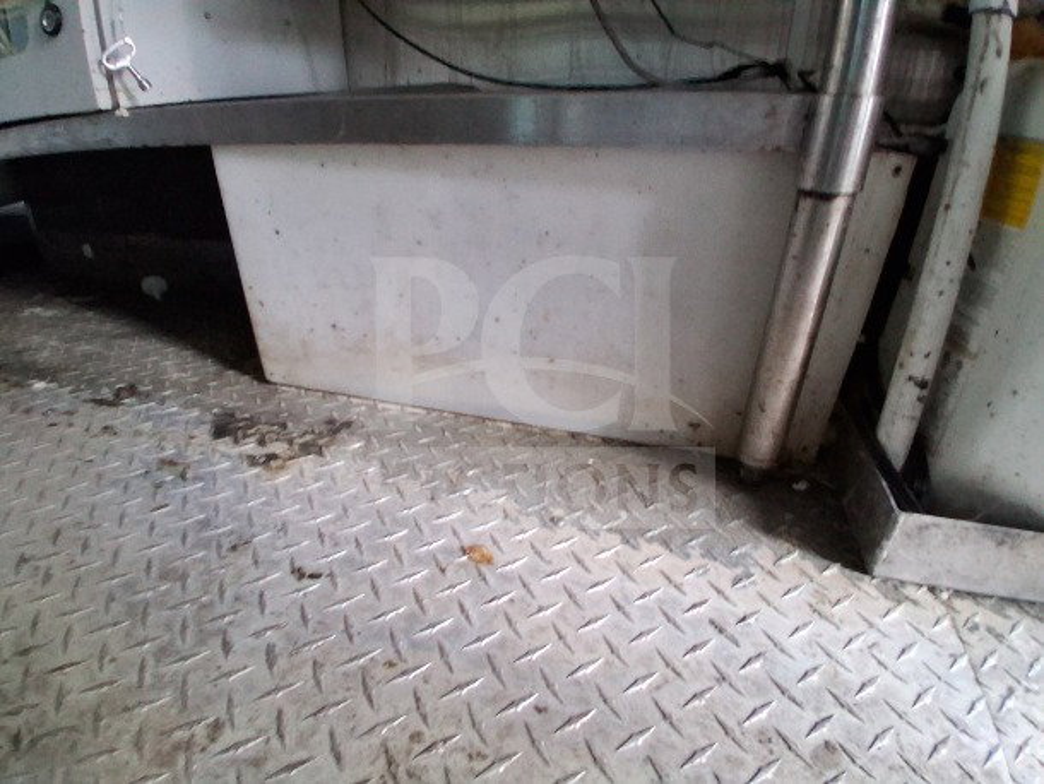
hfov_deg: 91.0
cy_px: 392
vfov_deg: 74.8
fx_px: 513
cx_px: 522
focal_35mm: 17
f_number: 2.2
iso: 400
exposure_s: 1/30
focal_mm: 1.4
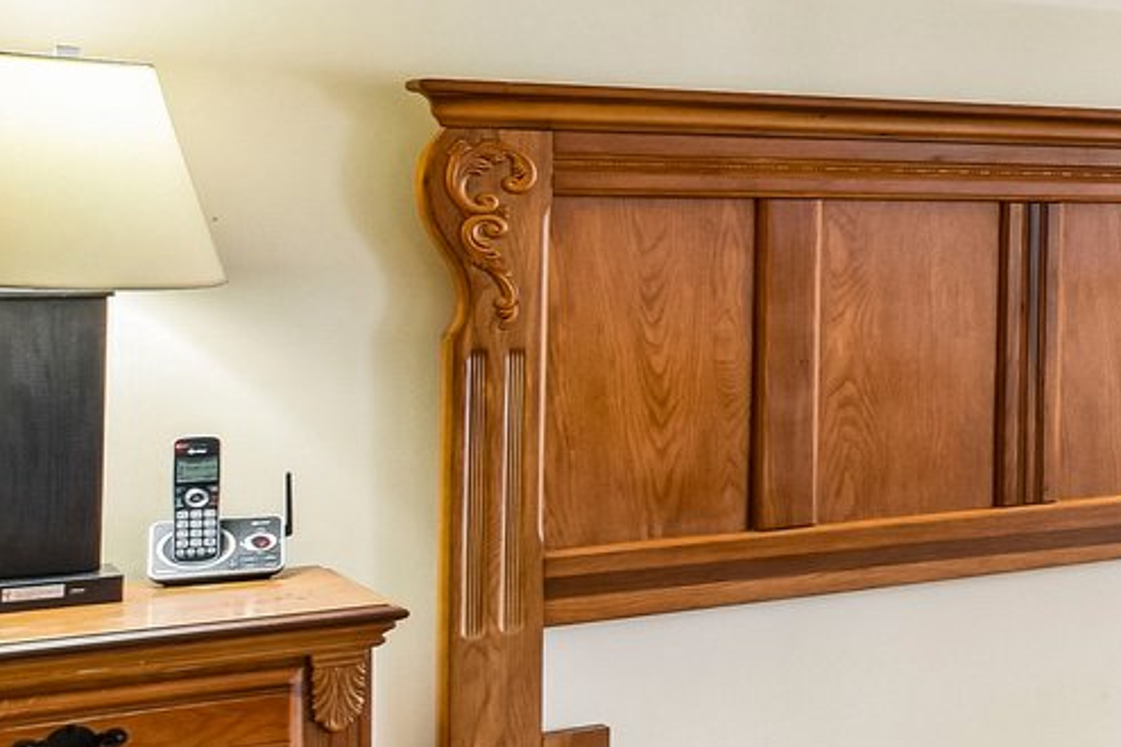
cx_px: 2167
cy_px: 275
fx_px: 1930
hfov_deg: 19.9
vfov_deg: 21.9
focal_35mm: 62
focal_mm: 10
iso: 500
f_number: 8
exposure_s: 1.6
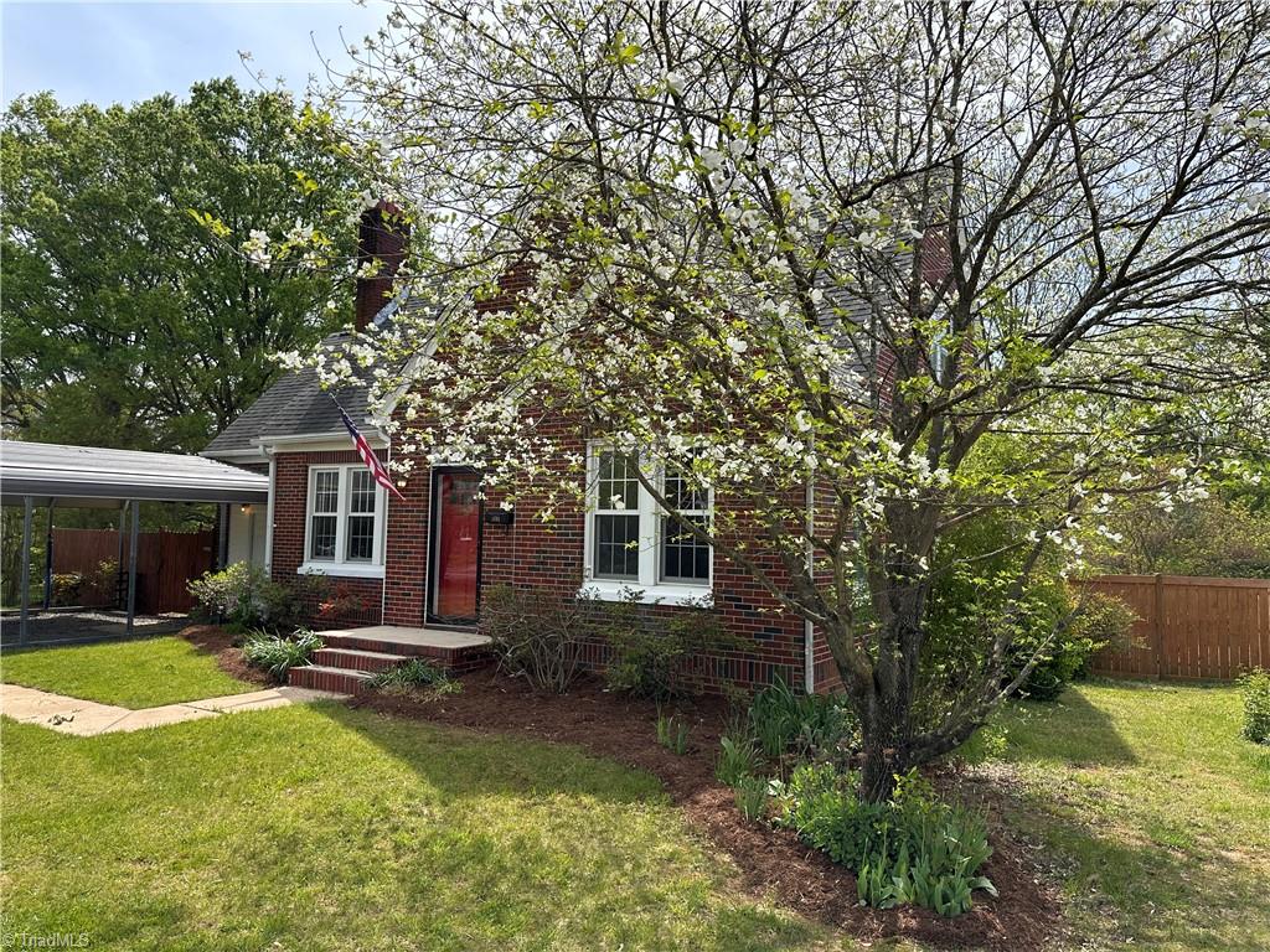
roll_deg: -1.5
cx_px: 635
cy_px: 476
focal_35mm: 24
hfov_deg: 71.6
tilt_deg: +4.5
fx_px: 881
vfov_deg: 56.8
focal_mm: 6.86
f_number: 1.78
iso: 80
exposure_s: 1/2299
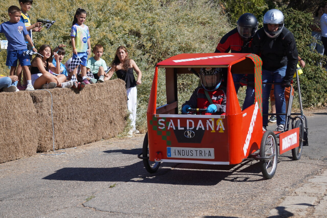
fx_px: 872
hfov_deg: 21.2
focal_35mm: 96
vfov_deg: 14.2
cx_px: 164
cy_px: 109
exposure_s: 1/640
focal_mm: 64
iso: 100
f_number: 5
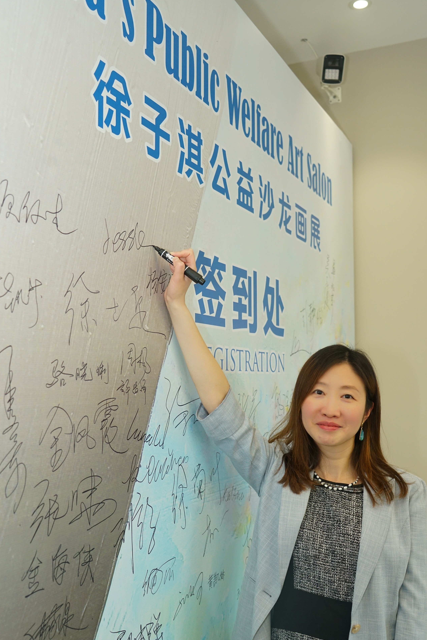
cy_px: 342
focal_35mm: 40
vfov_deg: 48.4
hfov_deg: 33.4
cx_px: 222
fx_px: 711
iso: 800
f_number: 4
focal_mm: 32
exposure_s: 1/125
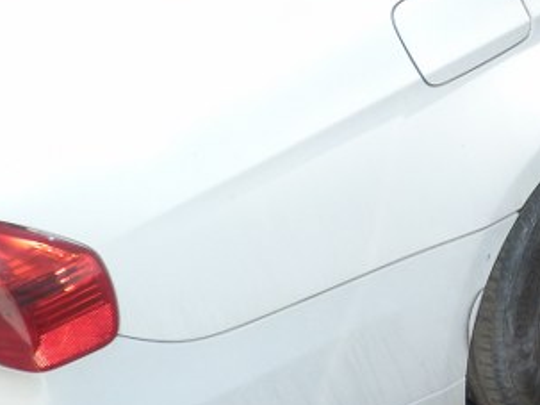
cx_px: 647
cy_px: 23
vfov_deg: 21.6
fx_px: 1029
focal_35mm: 66
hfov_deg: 26.2
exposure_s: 1/250
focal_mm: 4.5
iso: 125
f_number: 4
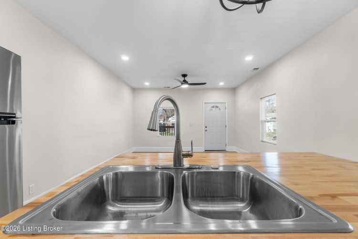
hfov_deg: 100.4
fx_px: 149
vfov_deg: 77.3
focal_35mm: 15
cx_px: 179
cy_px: 120
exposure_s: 1/25
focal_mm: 10
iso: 400
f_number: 8
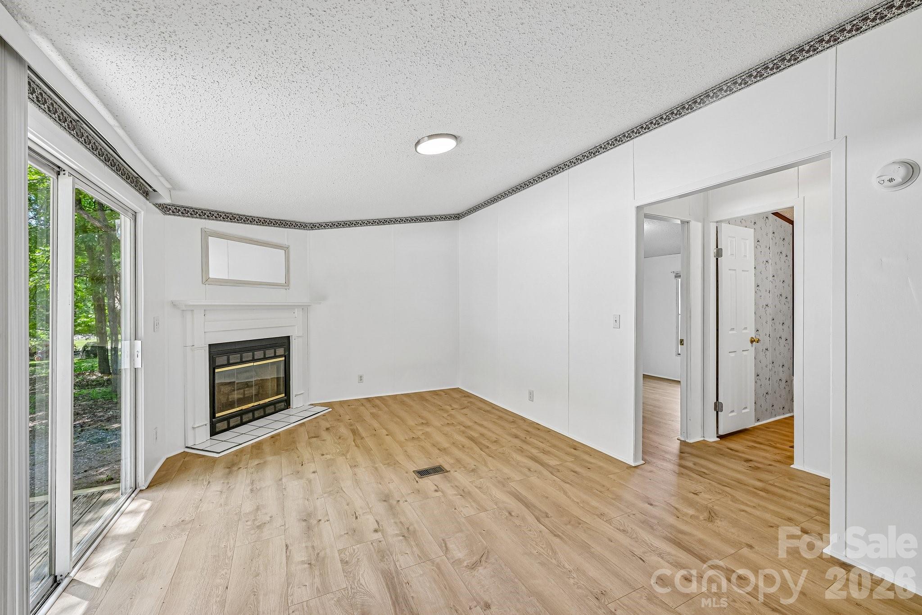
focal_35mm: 14
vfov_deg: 81.2
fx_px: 359
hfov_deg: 104.3
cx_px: 461
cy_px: 308
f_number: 8
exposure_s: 1/25
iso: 100
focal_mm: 14
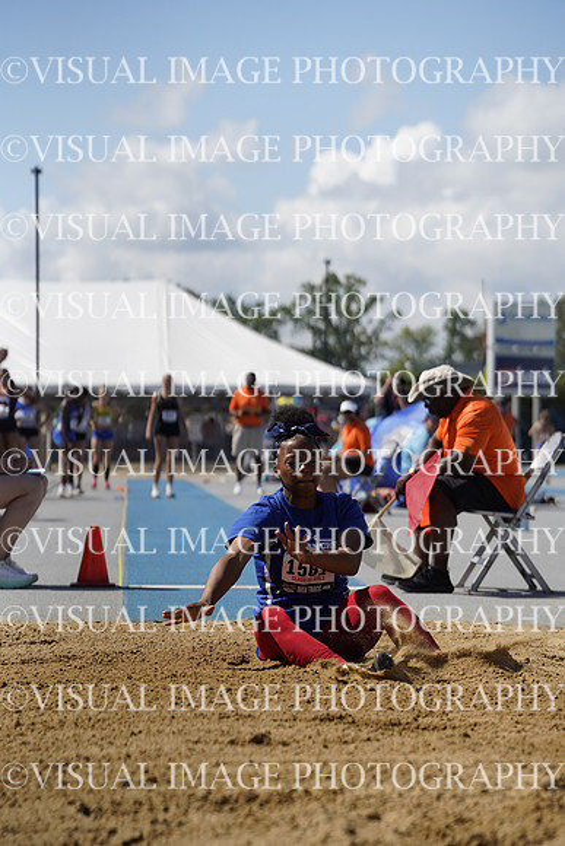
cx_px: 282
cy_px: 423
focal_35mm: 123
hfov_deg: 11.2
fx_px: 2887
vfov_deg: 16.7
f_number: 4
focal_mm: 122.7
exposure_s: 1/8000
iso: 800
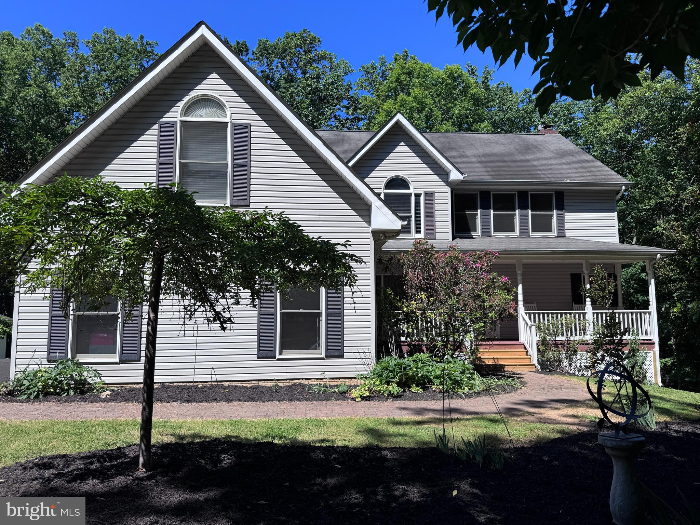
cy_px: 262
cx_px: 350
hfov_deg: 71.6
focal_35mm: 24
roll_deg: +0.1
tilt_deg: +5.2
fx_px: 485
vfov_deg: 56.8
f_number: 1.78
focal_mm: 6.76
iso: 80
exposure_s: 1/4049
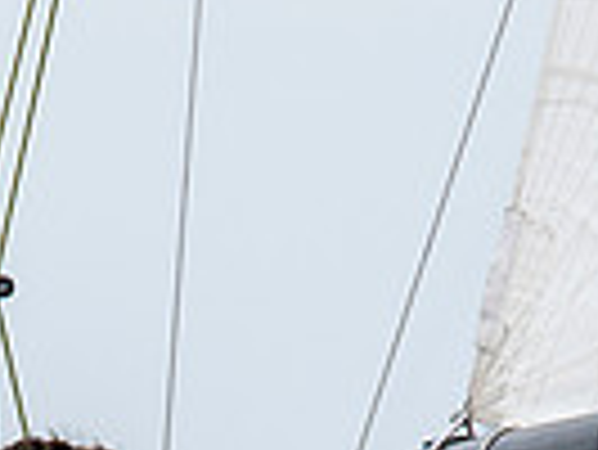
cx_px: 15
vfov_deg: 0.8
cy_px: 849
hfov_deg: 1.0
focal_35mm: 1958
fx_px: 33855
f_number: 5.6
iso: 400
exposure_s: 1/2000
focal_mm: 300
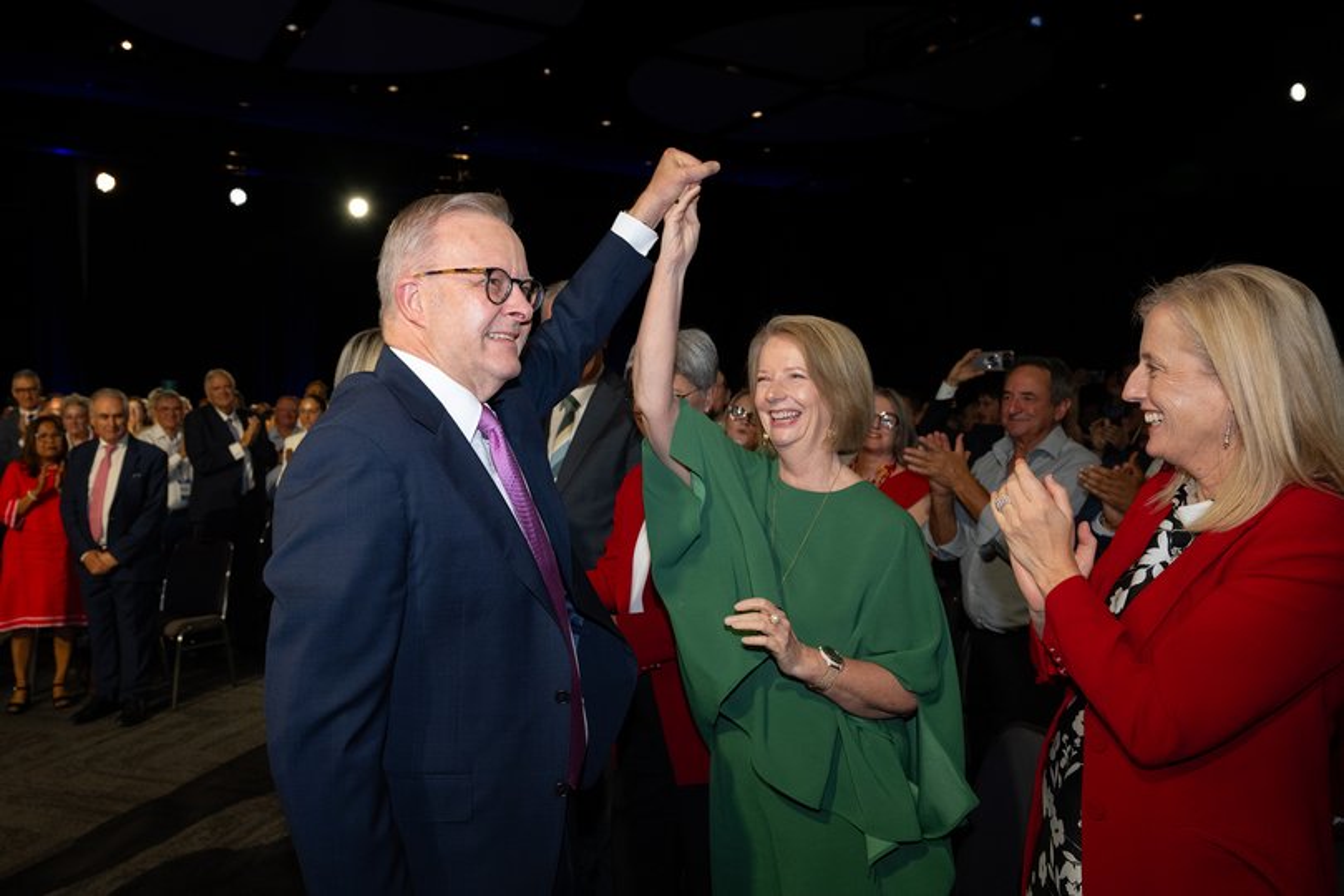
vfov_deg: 53.1
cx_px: 672
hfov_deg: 73.7
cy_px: 448
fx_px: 896
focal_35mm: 24
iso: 2000
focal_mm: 24
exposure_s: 1/250
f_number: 5
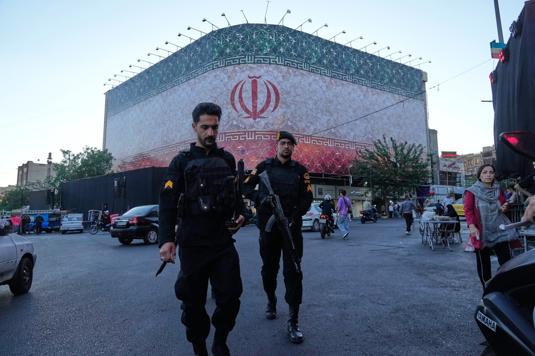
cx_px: 268
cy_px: 178
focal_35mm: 24
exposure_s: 1/2500
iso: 2000
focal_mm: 24
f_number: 5
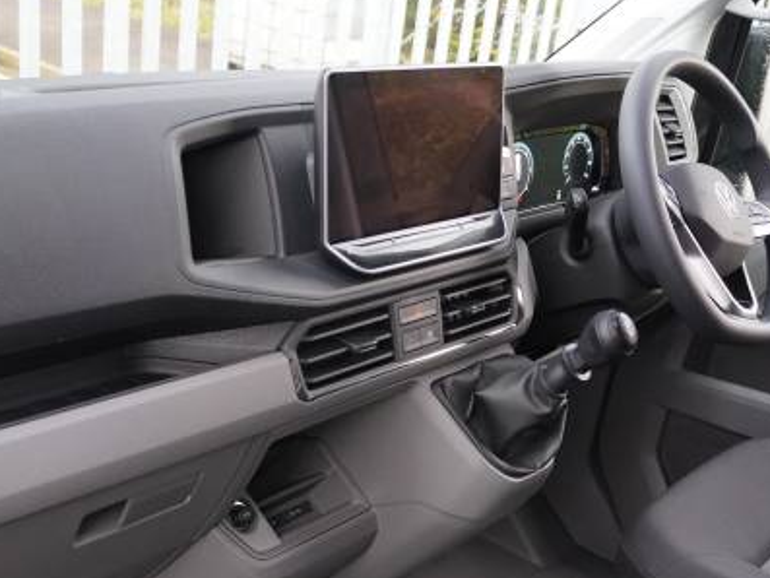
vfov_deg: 29.7
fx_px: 1085
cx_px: 361
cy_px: 369
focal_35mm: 49
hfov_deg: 39.0
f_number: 4
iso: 2500
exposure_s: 1/200
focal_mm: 21
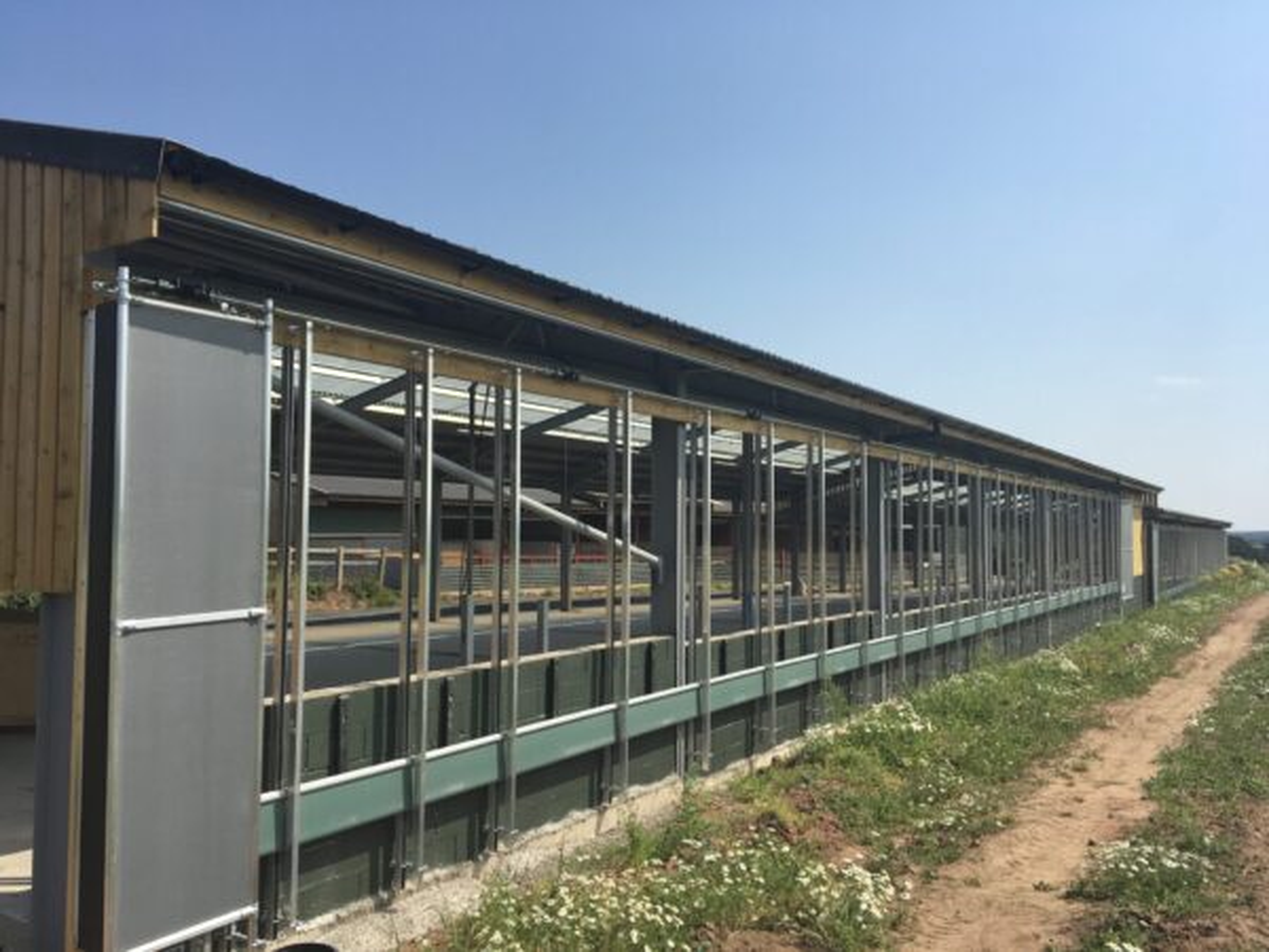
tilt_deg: +4.6
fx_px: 1063
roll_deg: -0.3
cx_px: 634
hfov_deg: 61.7
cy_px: 476
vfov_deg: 48.2
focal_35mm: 29
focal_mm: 4.15
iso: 25
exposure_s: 1/1876
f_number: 2.2
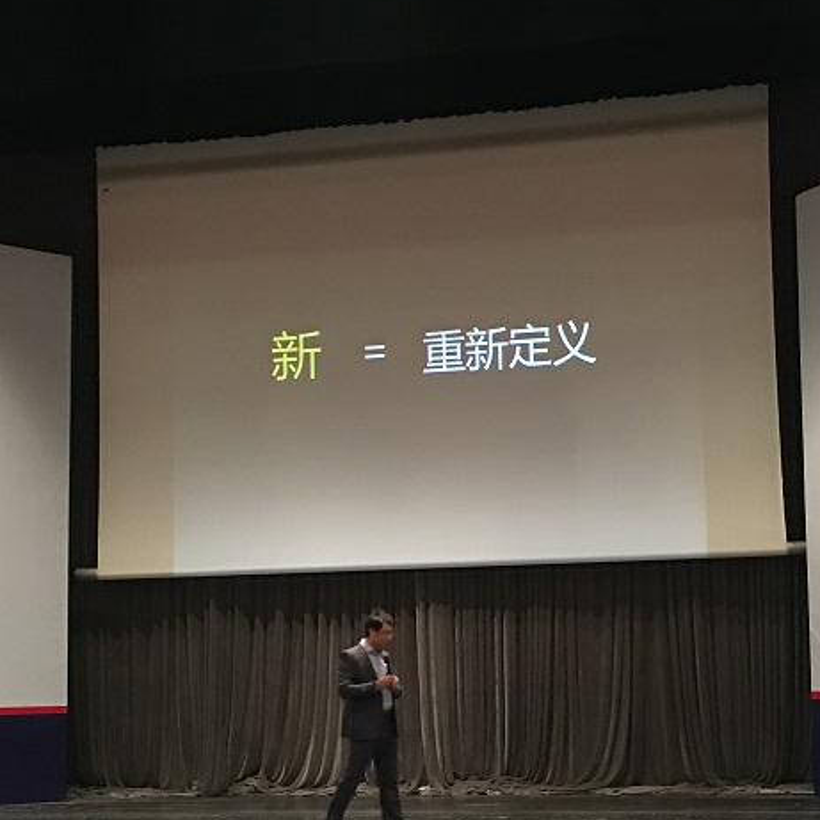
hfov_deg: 30.6
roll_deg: +0.7
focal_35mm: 56
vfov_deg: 30.3
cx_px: 411
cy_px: 560
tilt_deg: +5.5
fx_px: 1501
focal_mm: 4.15
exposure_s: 1/8
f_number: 2.2
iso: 125
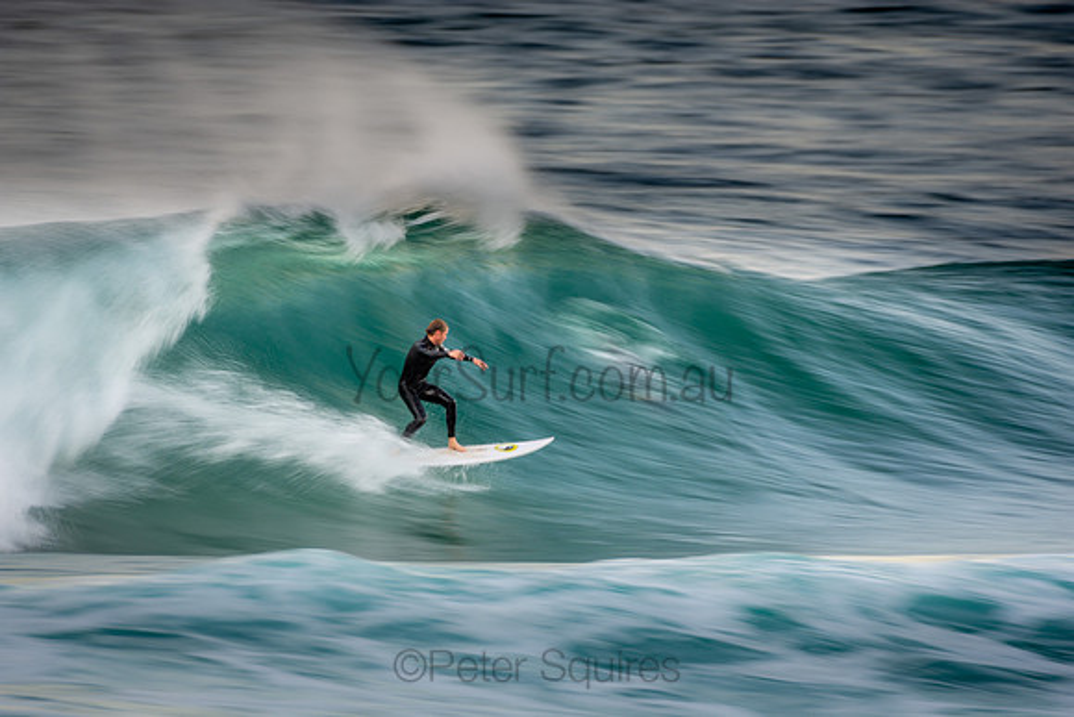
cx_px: 537
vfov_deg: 1.8
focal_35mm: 750
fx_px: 22379
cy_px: 358
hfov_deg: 2.7
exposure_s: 1/25
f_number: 6.3
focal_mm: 500
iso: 100
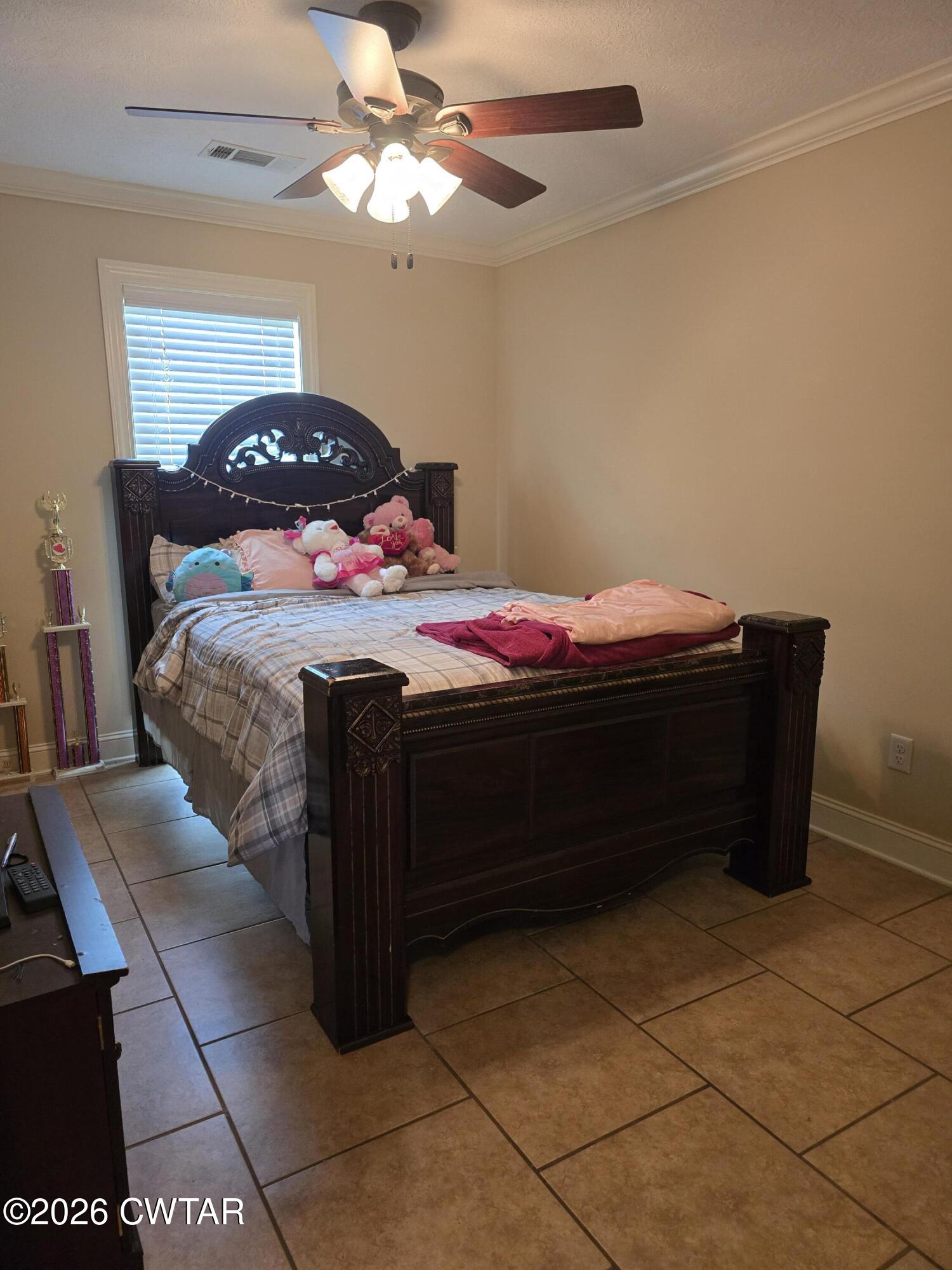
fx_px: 843
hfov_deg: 58.9
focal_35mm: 23
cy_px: 635
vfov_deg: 73.9
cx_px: 476
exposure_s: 1/120
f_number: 1.7
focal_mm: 6.3
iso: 640
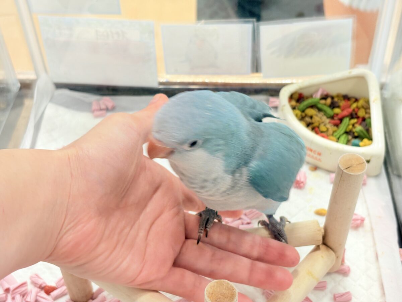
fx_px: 604
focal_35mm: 52
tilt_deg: -45.2
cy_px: 151
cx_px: 201
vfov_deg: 28.0
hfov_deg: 36.8
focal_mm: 5.96
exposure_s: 1/50
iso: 80
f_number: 1.6
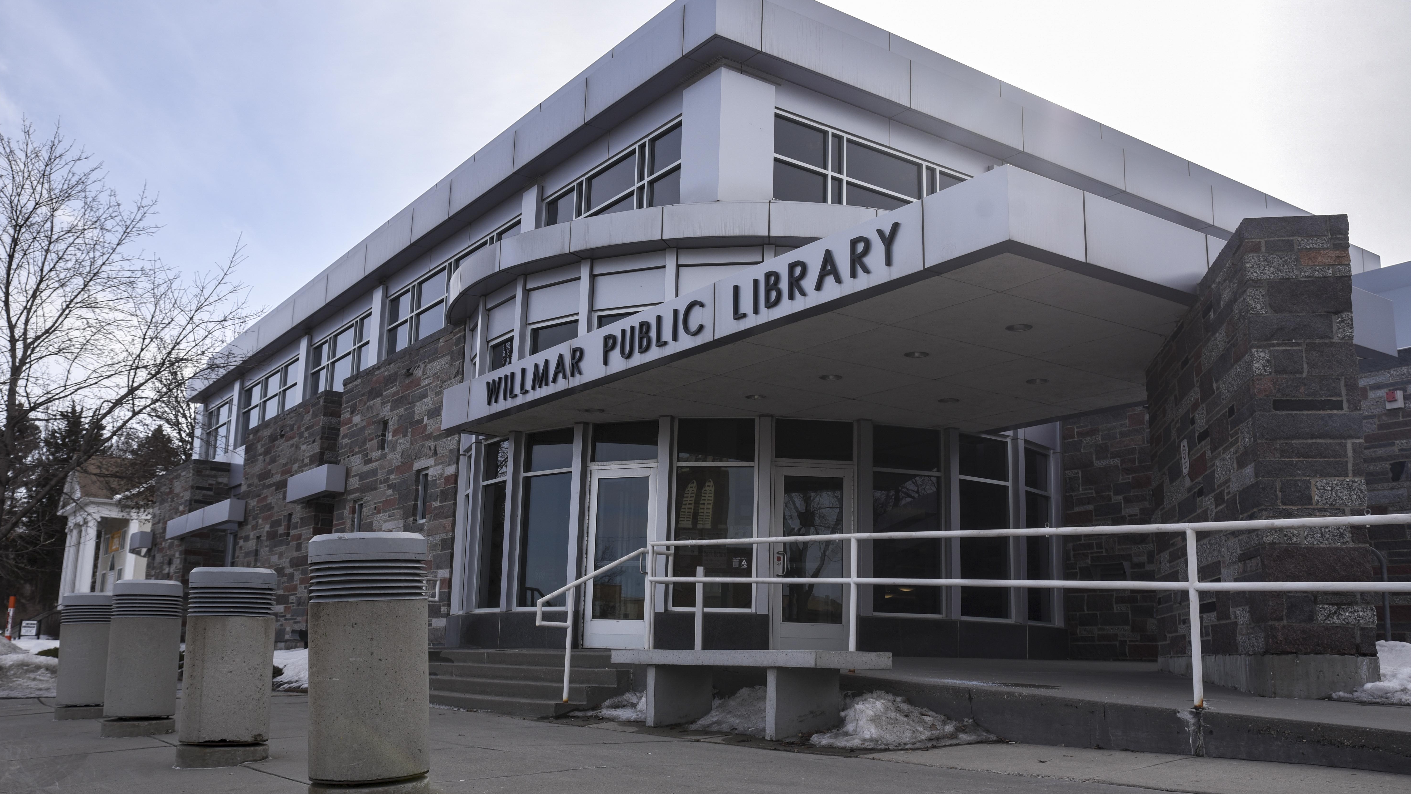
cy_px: 426
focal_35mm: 34
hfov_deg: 58.0
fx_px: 1272
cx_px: 709
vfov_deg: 34.6
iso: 200
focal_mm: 32
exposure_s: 1/1600
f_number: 11
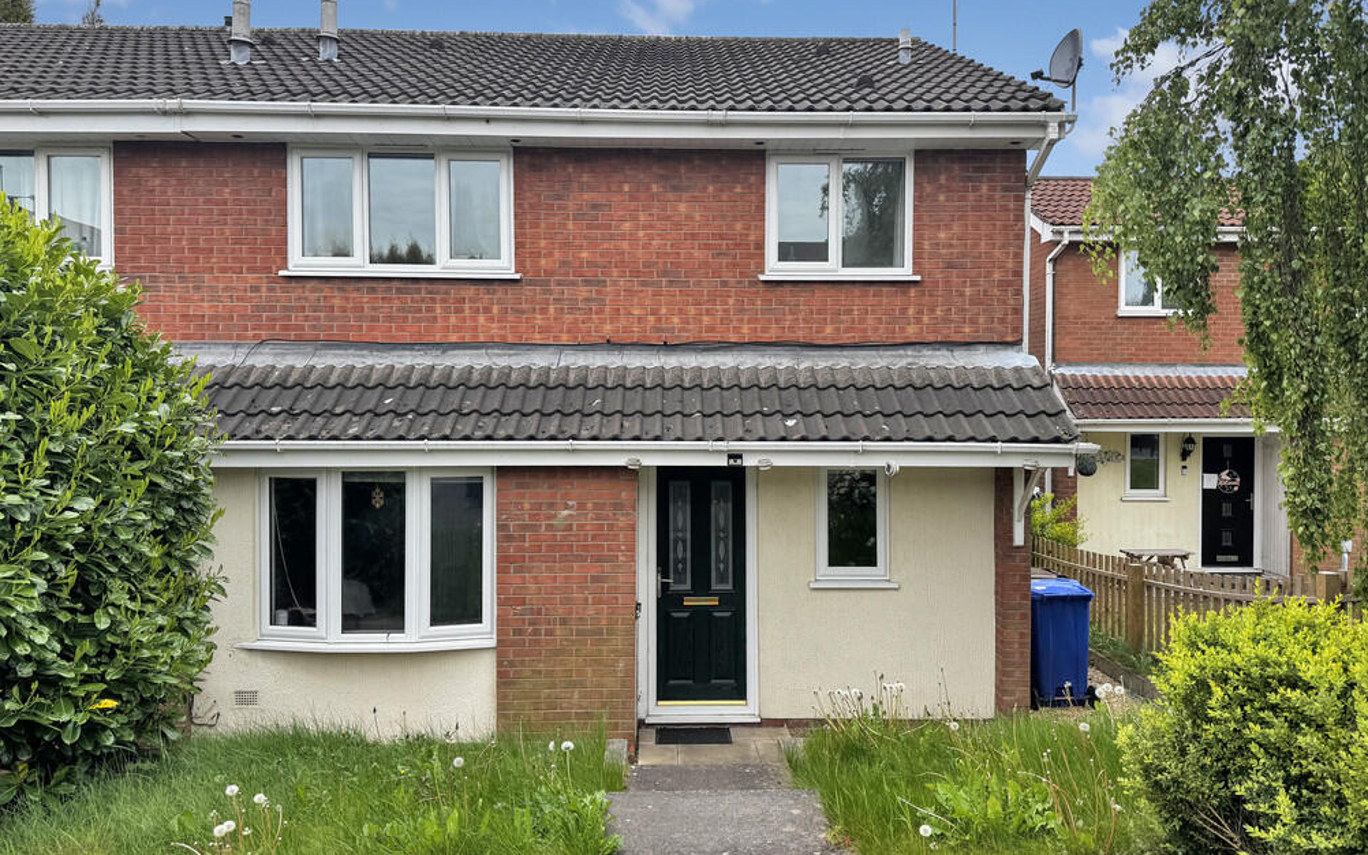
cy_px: 388
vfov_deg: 47.5
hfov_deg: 70.4
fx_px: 969
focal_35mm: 26
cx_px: 685
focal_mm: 6.76
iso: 80
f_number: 1.78
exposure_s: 1/842
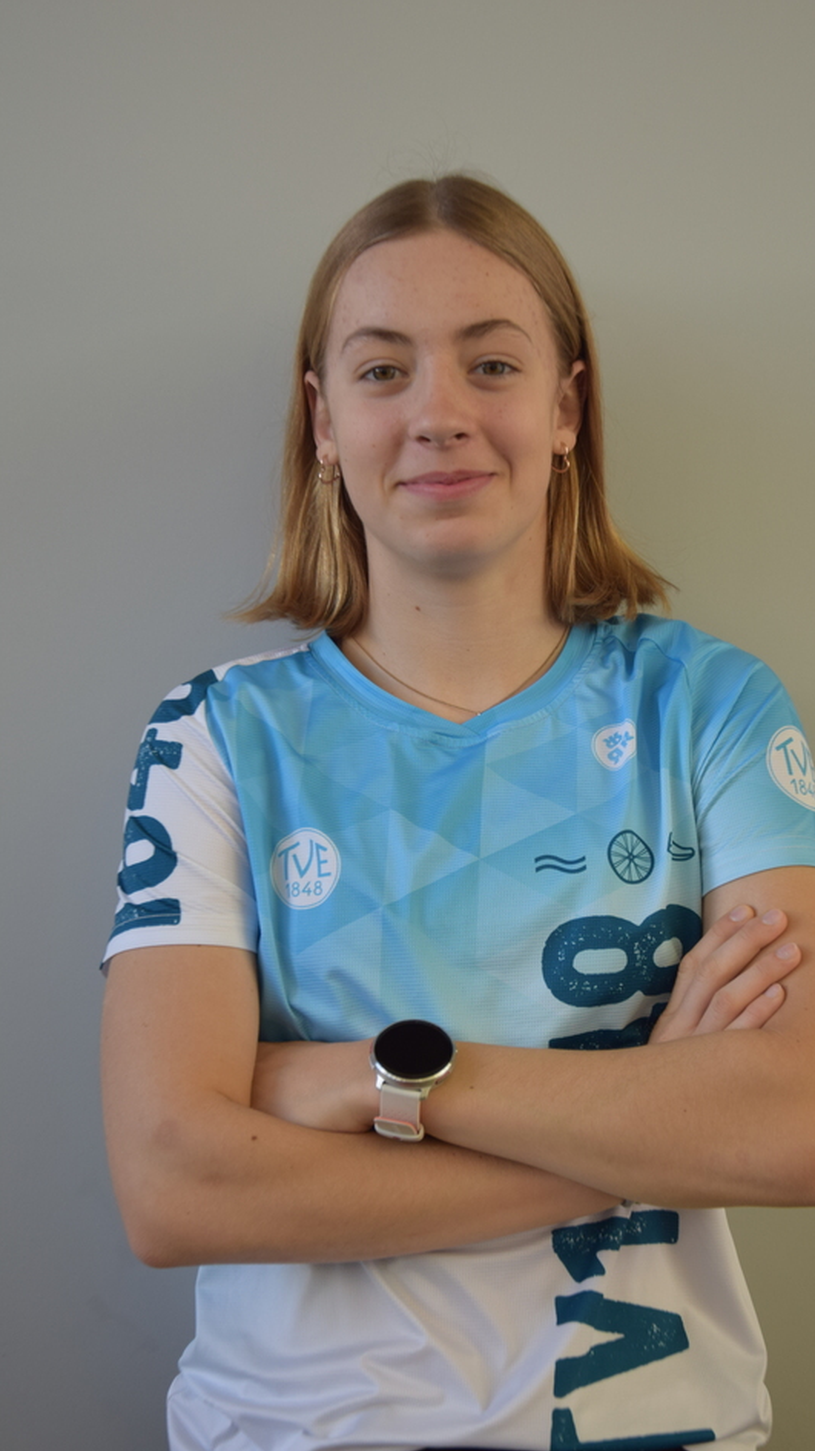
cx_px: 450
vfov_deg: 29.5
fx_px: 2750
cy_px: 728
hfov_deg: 16.9
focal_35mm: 72
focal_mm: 45
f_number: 4.8
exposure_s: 1/100
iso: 400
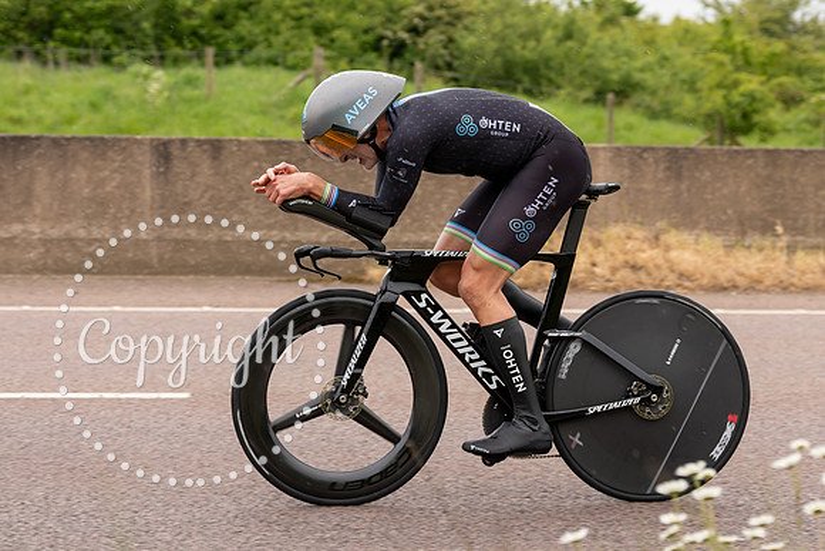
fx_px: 2429
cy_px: 172
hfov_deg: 19.2
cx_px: 513
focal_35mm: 106
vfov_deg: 12.9
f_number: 3.5
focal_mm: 70
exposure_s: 1/1000
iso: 320
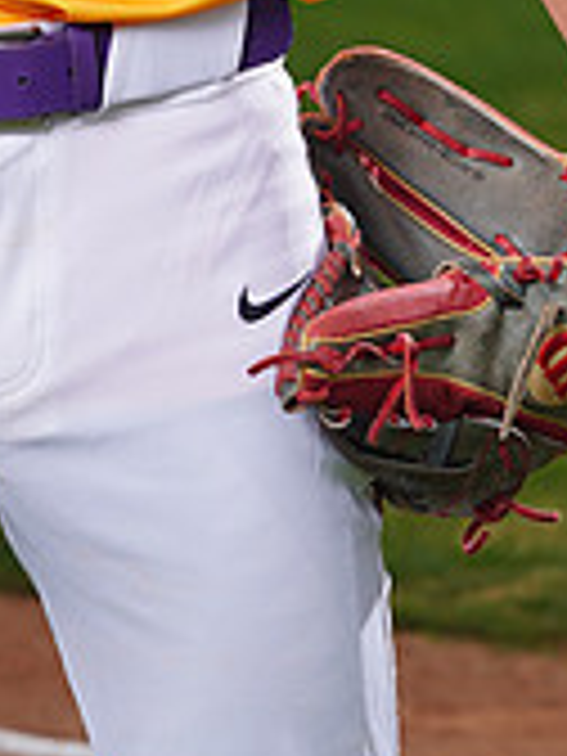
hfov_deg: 2.6
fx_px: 12536
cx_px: -11
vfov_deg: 3.4
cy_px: -392
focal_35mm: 574
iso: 100
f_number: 8
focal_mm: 173
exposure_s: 1/250
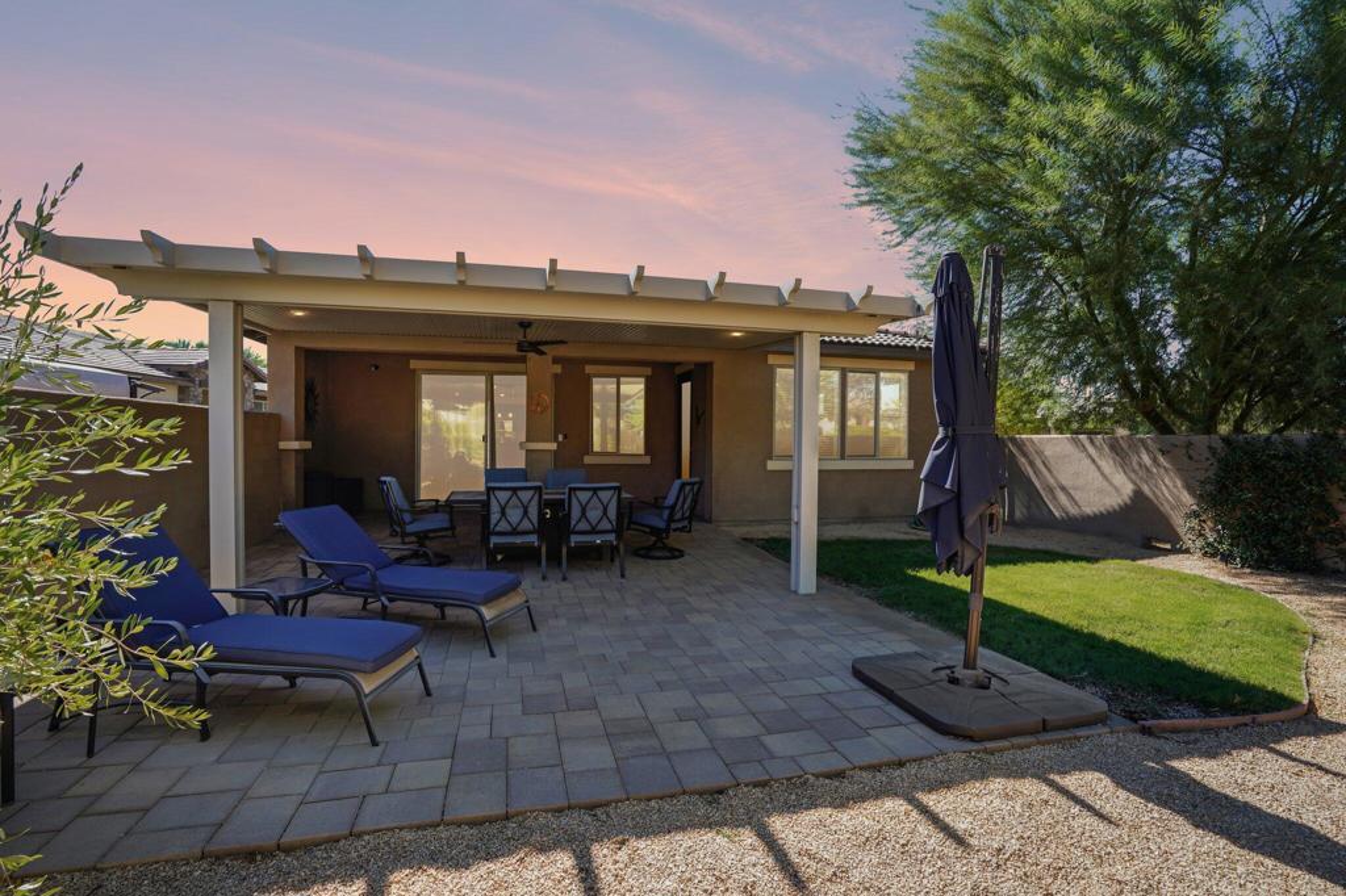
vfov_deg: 73.7
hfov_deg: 96.8
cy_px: 448
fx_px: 598
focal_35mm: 16
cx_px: 673
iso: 100
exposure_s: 1/80
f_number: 8
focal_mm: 16
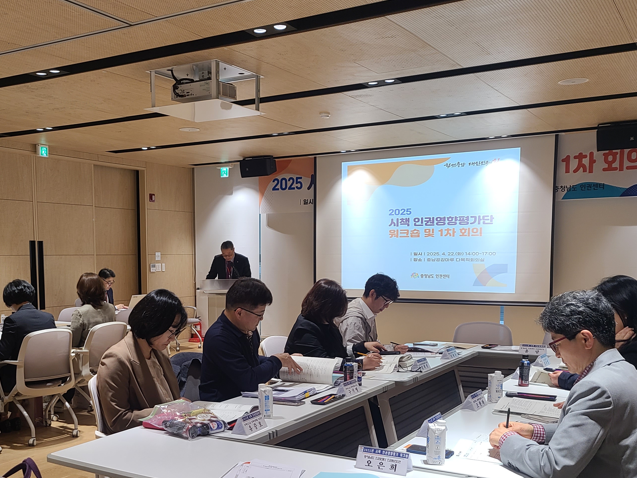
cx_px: 234
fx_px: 755
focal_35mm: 41
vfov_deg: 34.8
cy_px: 320
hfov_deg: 45.3
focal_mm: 5.4
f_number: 1.8
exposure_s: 1/60
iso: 50
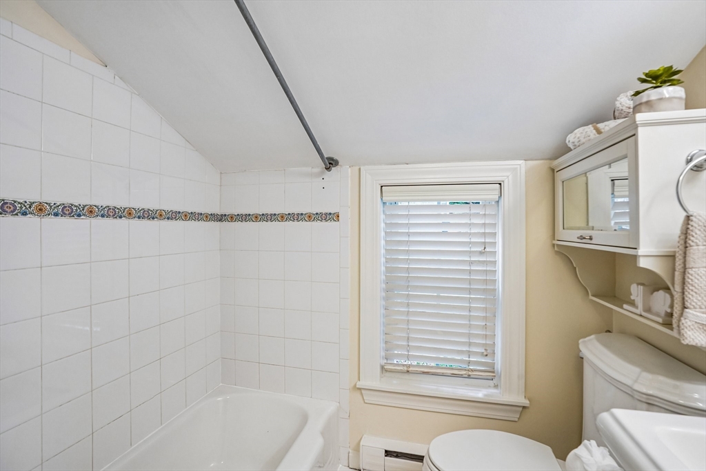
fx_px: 314
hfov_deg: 96.7
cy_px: 236
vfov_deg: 73.8
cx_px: 353
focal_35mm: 16
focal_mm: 16
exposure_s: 1/30
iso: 640
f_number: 8
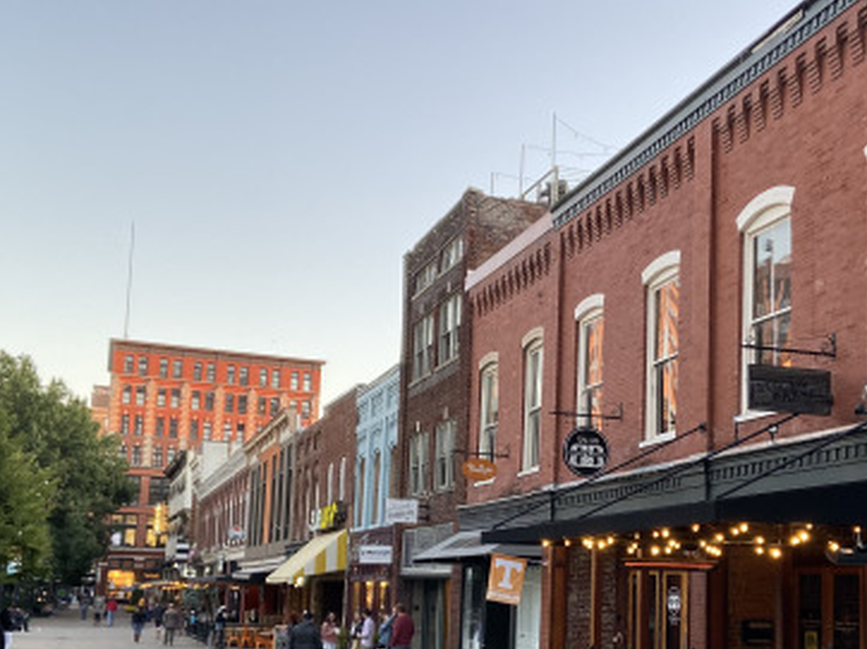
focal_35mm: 46
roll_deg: -1.2
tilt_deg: +8.0
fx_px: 1151
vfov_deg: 31.0
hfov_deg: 41.0
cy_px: 479
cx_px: 536
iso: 100
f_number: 1.8
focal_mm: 4.25
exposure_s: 1/120
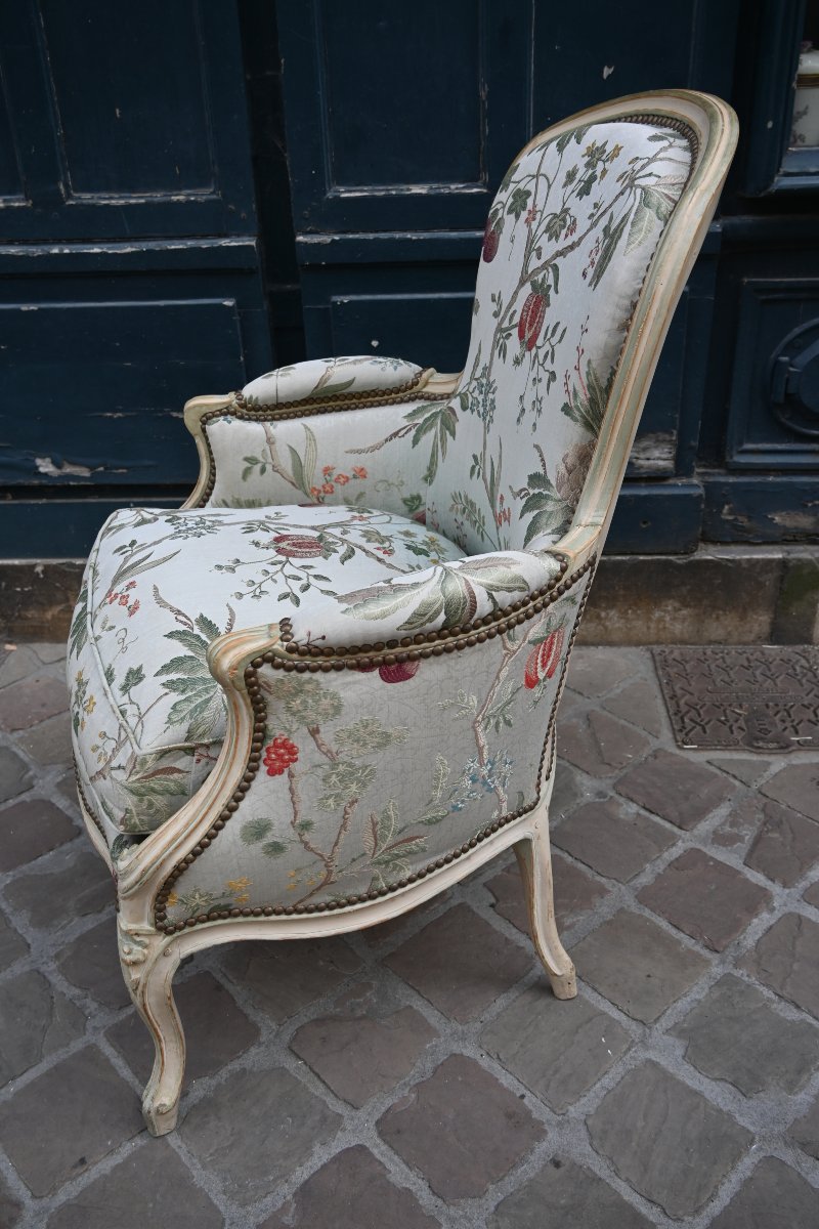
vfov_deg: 59.5
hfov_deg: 41.7
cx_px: 410
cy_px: 614
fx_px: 1075
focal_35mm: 32
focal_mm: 21
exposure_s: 1/250
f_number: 4.5
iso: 200
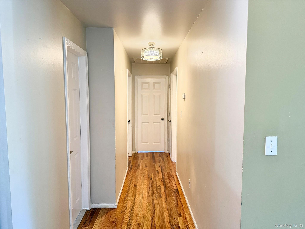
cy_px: 114
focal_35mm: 24
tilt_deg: -4.4
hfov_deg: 71.6
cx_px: 152
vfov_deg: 56.8
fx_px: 211
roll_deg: -0.3
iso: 320
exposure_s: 1/120
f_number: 1.78
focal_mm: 6.76
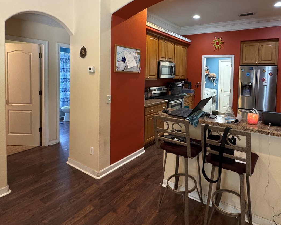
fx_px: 175
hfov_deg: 76.2
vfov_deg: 64.3
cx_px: 176
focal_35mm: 21
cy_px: 80
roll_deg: -2.2
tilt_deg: -2.8
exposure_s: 1/60
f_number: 2.2
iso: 500
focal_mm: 2.22
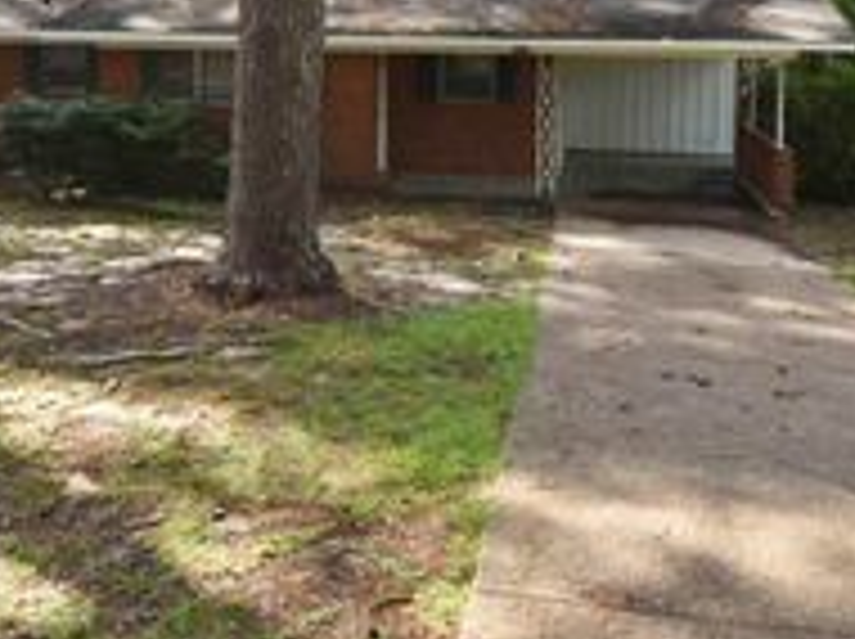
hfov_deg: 48.8
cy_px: 61
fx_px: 937
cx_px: 346
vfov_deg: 35.4
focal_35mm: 38
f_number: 8
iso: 320
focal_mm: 10
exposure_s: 1/250
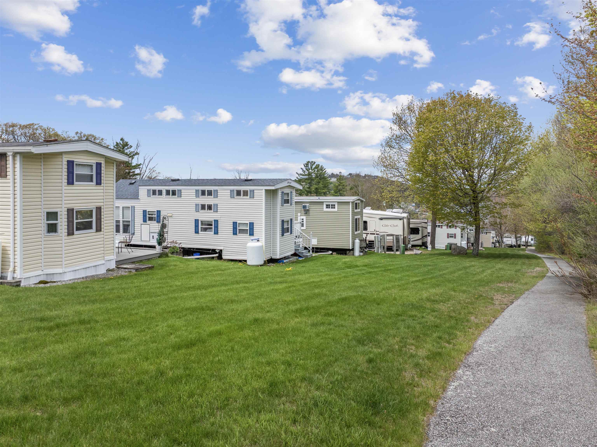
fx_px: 414
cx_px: 298
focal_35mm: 24
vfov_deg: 56.8
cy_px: 224
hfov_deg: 71.6
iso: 110
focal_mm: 12.29
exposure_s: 1/2000
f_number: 2.8
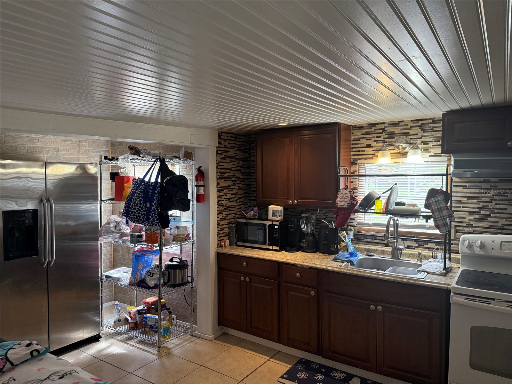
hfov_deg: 71.6
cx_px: 256
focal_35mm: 24
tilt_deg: -2.9
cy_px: 192
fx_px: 355
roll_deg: +0.9
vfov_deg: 56.8
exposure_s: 1/120
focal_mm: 6.76
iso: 400
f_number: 1.78
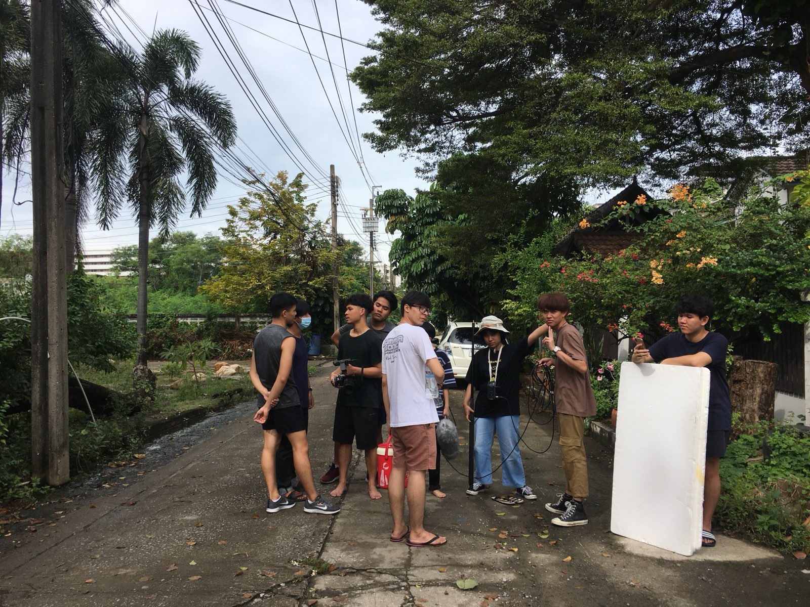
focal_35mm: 29
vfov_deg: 48.2
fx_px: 679
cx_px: 405
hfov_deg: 61.7
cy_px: 304
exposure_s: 1/950
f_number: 2.2
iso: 25
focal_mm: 4.15
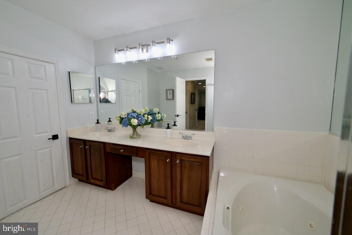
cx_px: 176
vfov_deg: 81.1
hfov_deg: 104.3
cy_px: 118
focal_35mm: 14
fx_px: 137
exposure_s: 1/125
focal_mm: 14
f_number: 10
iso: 320
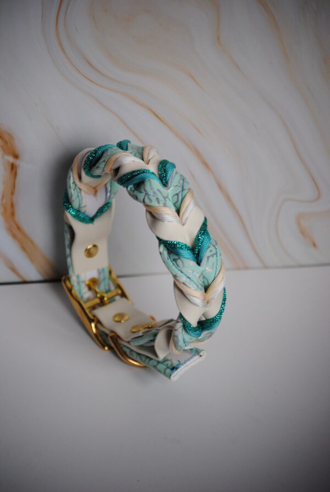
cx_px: 165
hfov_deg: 10.2
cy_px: 246
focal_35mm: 135
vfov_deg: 15.2
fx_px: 1850
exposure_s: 1/125
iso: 360
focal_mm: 90
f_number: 4.5
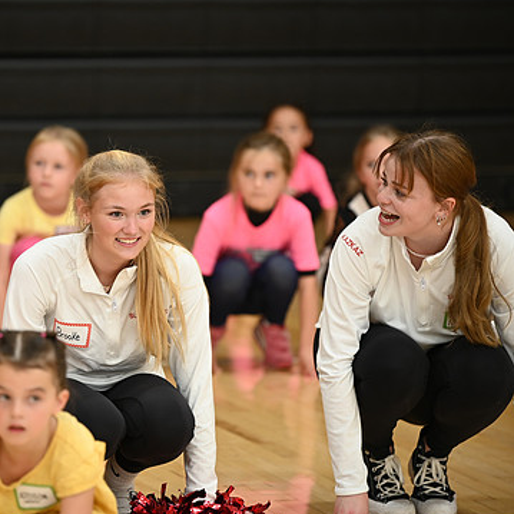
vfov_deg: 7.3
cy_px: 261
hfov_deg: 7.3
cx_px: 140
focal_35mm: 240
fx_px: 4032
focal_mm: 175
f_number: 2.8
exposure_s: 1/80
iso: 800
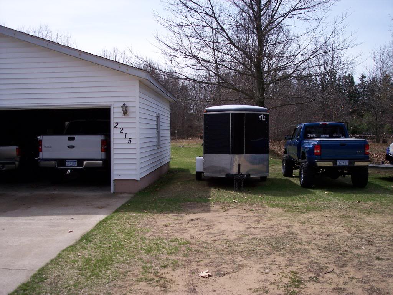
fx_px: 443
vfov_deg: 36.8
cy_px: 148
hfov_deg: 47.9
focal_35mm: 39
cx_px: 196
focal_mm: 8
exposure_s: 1/750
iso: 100
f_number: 4
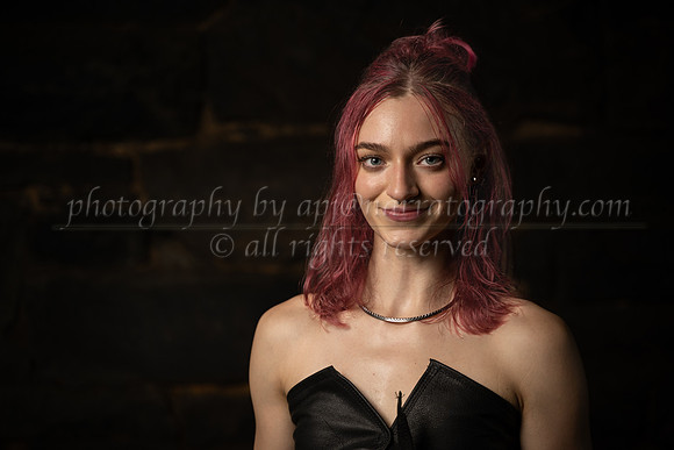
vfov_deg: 18.2
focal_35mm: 75
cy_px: 225
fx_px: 1404
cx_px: 337
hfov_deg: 27.0
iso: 400
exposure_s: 1/400
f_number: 2.8
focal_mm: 75
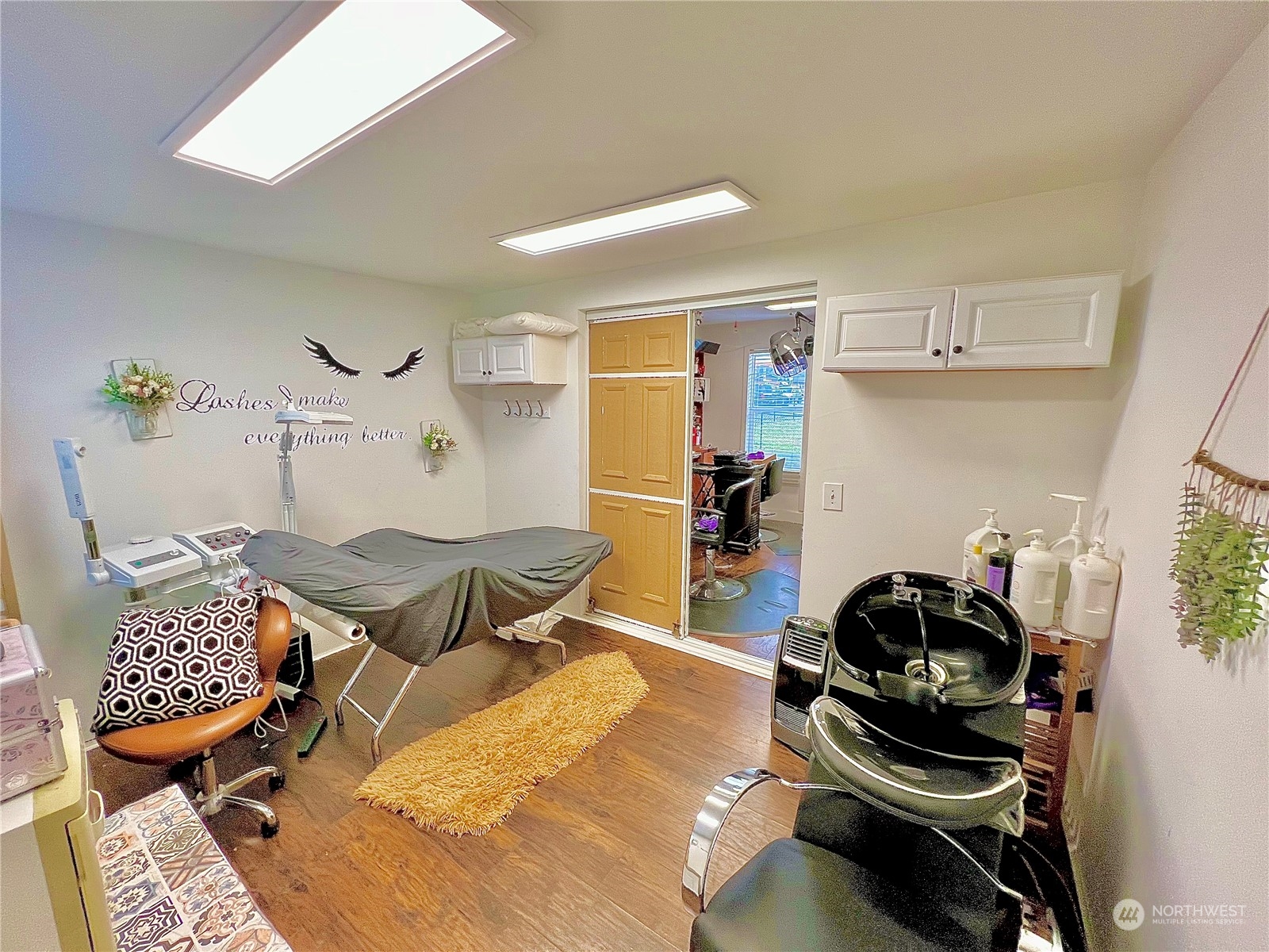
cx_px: 634
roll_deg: +0.7
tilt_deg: -10.1
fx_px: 477
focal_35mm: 13
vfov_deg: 89.9
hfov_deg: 106.2
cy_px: 476
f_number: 1.8
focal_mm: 1.57
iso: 125
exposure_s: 1/120
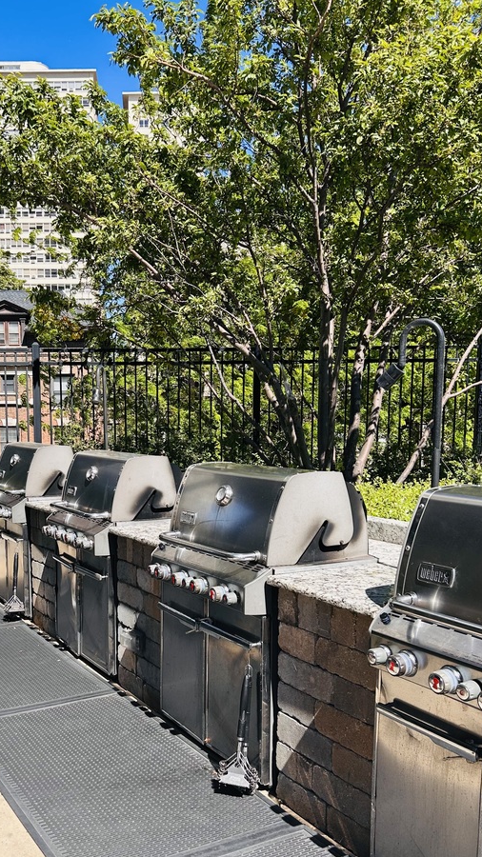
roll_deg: -0.4
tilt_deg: -6.3
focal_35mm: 34
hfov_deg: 34.2
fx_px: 773
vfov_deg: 57.7
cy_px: 505
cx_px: 145
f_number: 1.5
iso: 50
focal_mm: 5.7
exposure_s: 1/1808
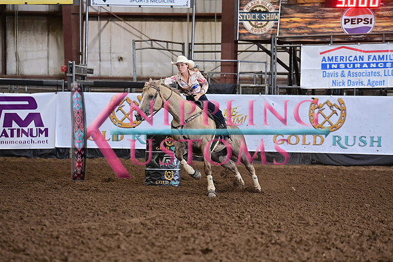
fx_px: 2184
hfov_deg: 10.3
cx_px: 196
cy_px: 131
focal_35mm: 200
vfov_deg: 6.9
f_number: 4
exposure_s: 1/250
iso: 2000
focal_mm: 200
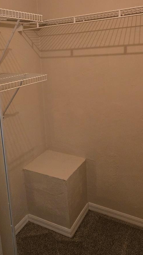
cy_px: 111
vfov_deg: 57.8
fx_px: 229
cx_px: 43
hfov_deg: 34.2
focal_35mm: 34
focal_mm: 5.4
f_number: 1.8
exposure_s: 1/120
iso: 800
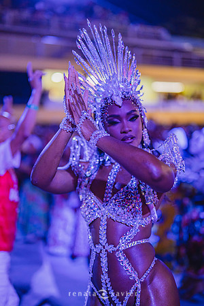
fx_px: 425
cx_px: 102
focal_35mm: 50
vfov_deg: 39.6
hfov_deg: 27.0
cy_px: 153
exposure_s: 1/1000
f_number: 1.2
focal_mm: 50
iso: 1600
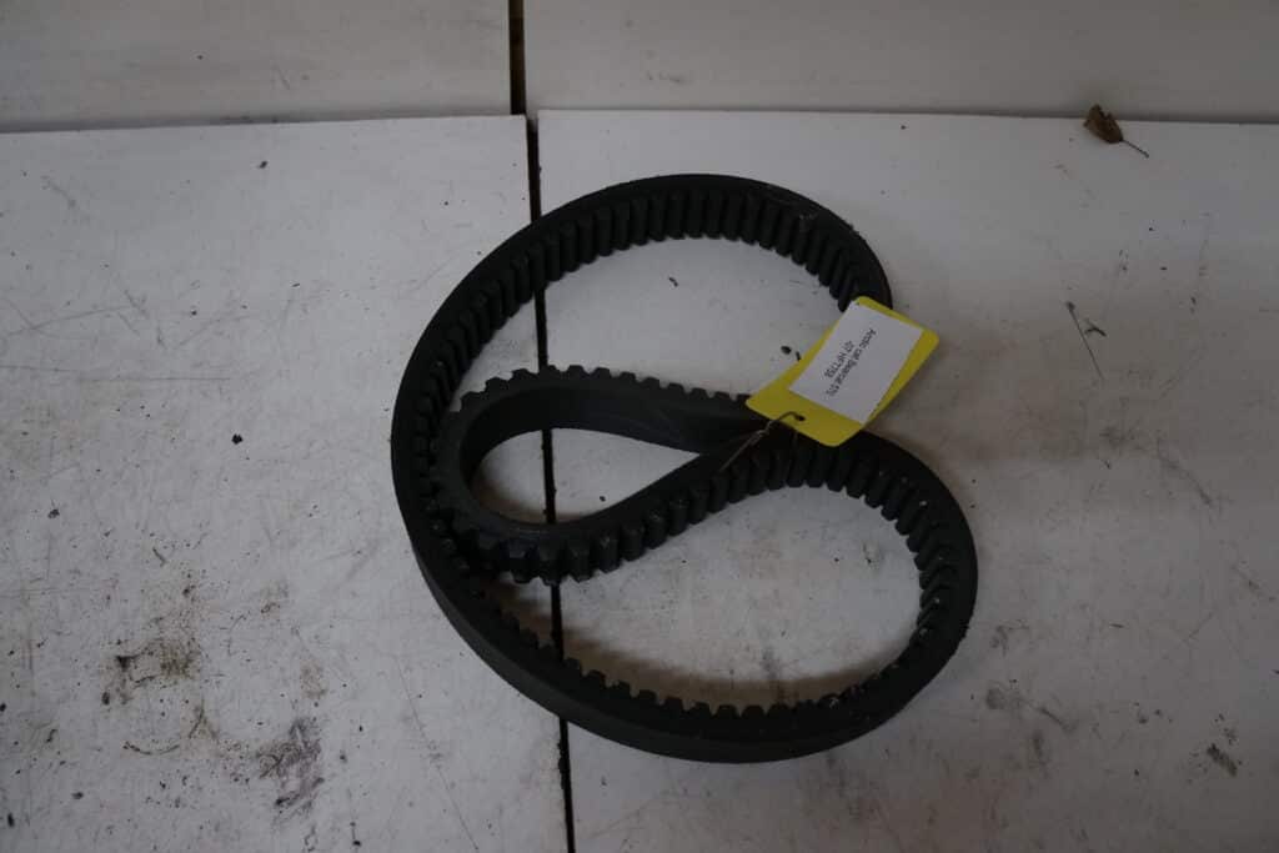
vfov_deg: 47.9
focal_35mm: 27
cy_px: 426
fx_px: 959
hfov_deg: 67.4
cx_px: 640
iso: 1000
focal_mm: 18
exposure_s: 1/60
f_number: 5
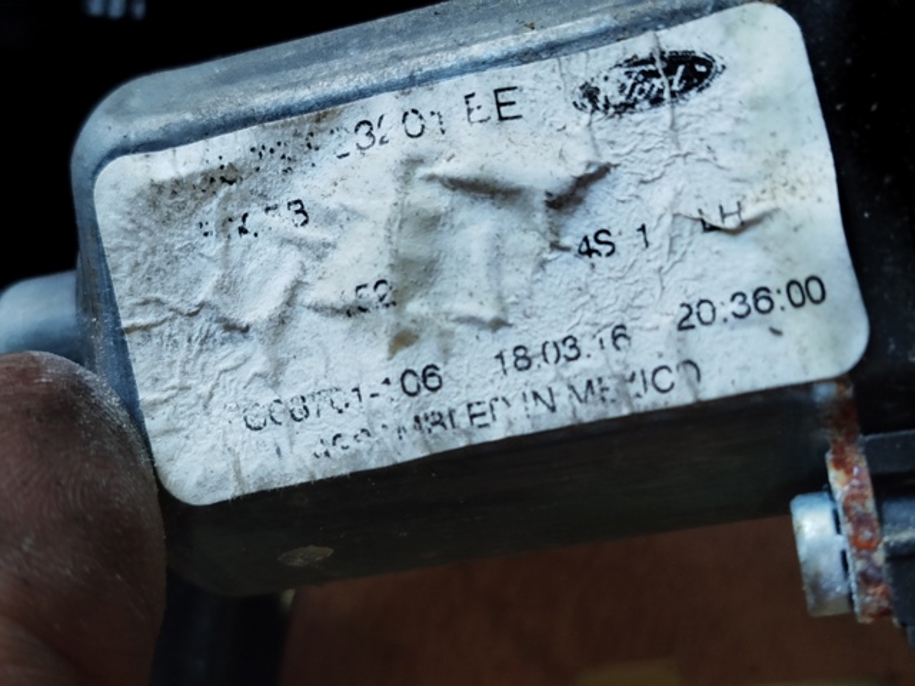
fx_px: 1269
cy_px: 343
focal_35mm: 48
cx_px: 458
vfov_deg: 30.3
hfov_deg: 39.7
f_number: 1.7
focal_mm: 5.31
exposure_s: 1/33
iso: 125
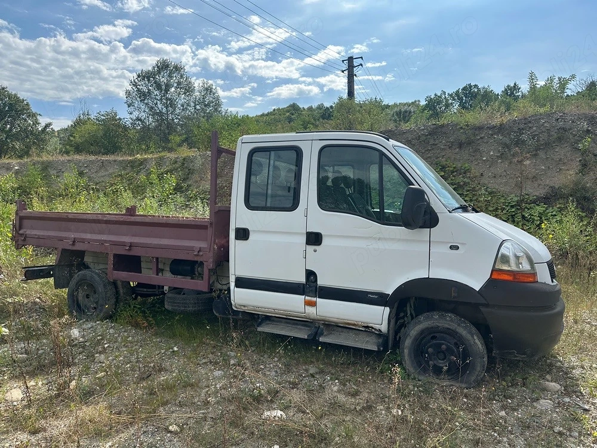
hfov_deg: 71.6
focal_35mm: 24
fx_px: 414
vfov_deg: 56.8
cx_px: 298
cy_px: 224
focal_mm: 6.86
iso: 80
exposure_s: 1/5000
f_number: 1.78
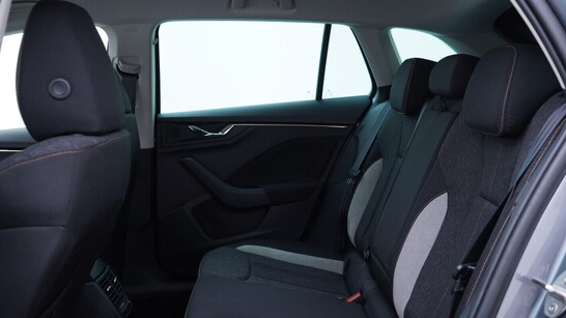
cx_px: 283
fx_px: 570
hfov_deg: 52.8
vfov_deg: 31.2
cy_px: 174
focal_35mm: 38
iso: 200
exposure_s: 1/40
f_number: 2.8
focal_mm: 24
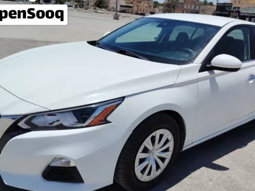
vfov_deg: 40.6
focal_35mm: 35
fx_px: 258
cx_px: 155
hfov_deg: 52.2
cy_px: 109
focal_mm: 5.25
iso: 100
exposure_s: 1/1910
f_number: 1.75
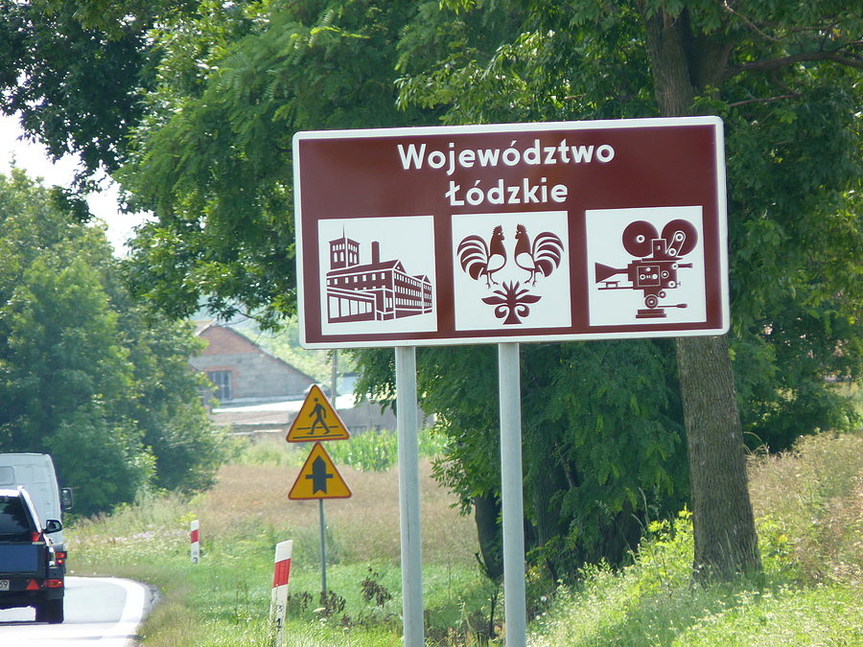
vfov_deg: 3.1
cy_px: 324
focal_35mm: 486
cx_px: 432
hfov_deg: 4.1
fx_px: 12116
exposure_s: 1/125
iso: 80
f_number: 4.4
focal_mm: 86.4
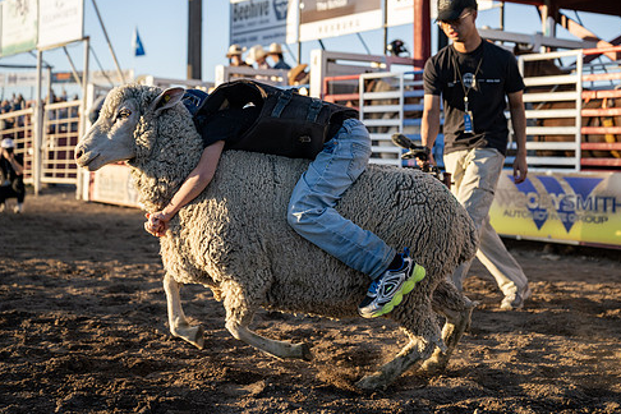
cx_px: 354
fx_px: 1052
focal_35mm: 61
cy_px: 166
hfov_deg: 32.8
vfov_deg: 22.2
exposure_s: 1/1000
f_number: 3.2
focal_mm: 45
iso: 160
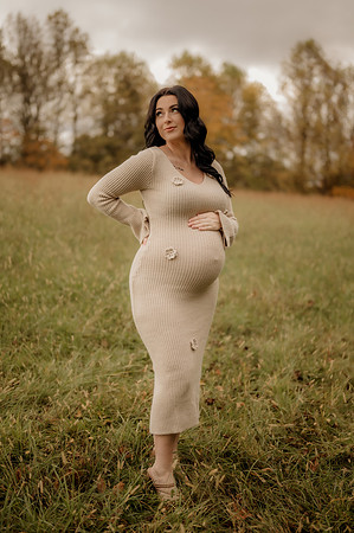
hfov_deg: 26.9
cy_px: 266
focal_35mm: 50
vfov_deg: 39.6
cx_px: 177
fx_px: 739
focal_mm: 50
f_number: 1.8
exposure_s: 1/320
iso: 200
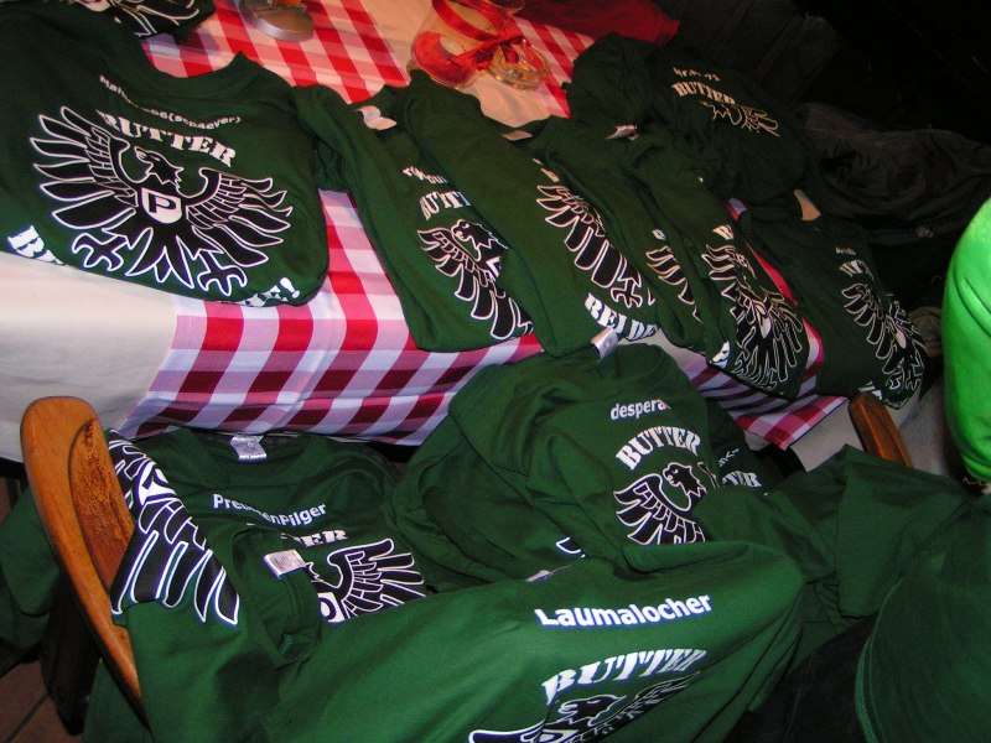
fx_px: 1088
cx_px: 496
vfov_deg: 37.7
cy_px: 372
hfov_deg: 49.0
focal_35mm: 38
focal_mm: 5.8
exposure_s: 1/40
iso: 200
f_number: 2.8
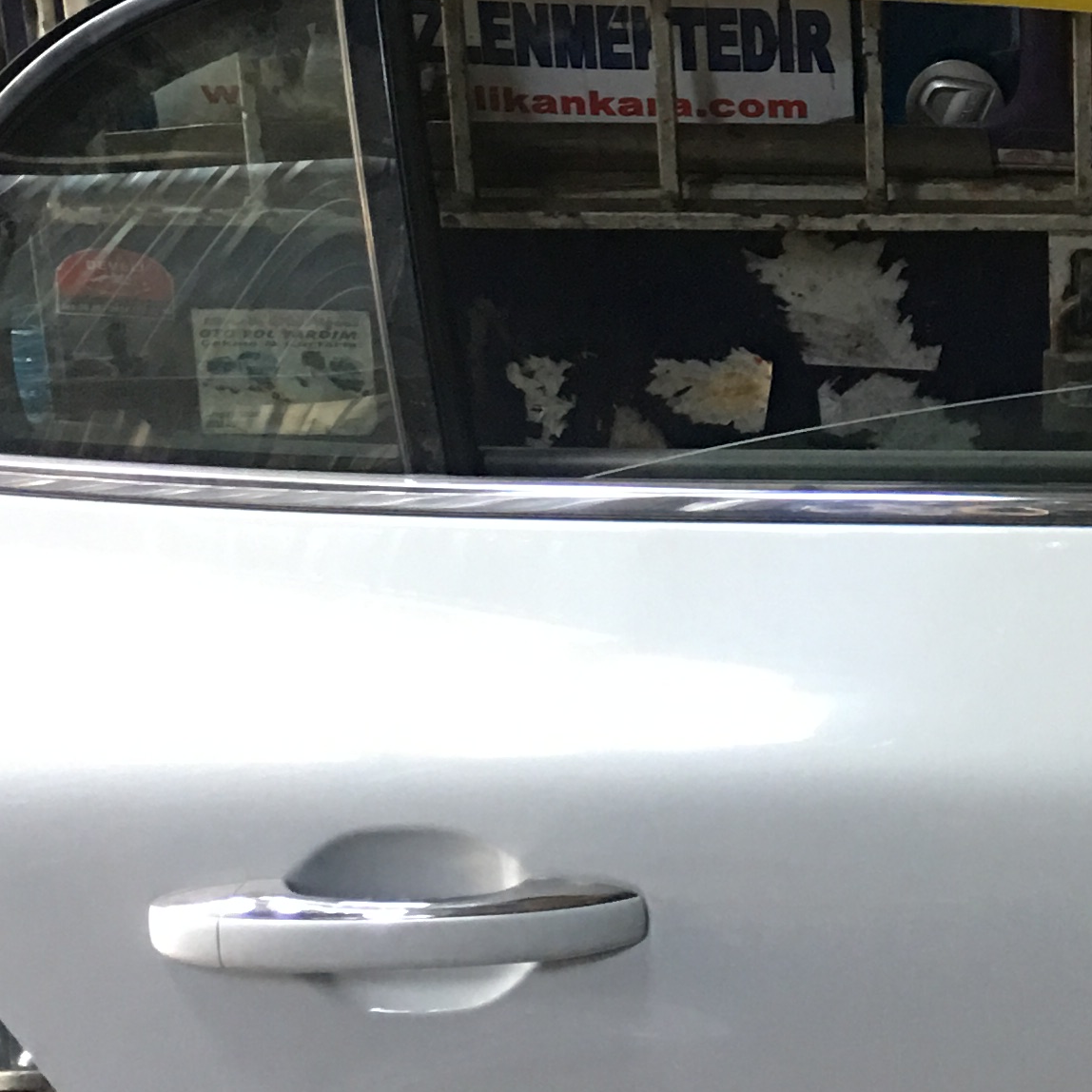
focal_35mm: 90
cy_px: 22
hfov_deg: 18.8
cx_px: 1058
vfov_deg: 18.8
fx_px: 3212
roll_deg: +0.5
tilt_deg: -18.6
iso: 100
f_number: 2.2
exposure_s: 1/17
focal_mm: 4.15
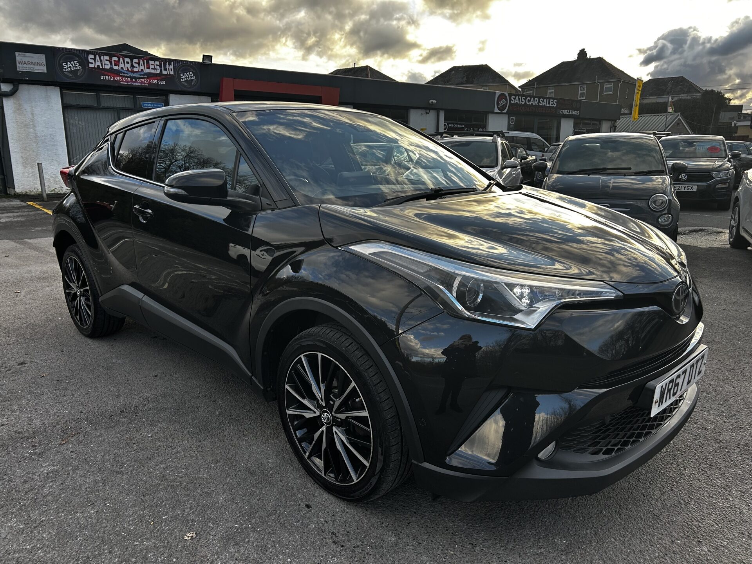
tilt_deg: -12.8
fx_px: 565
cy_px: 282
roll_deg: +0.0
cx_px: 376
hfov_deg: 67.3
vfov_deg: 53.1
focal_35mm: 26
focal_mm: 5.7
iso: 50
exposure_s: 1/654
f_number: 1.5
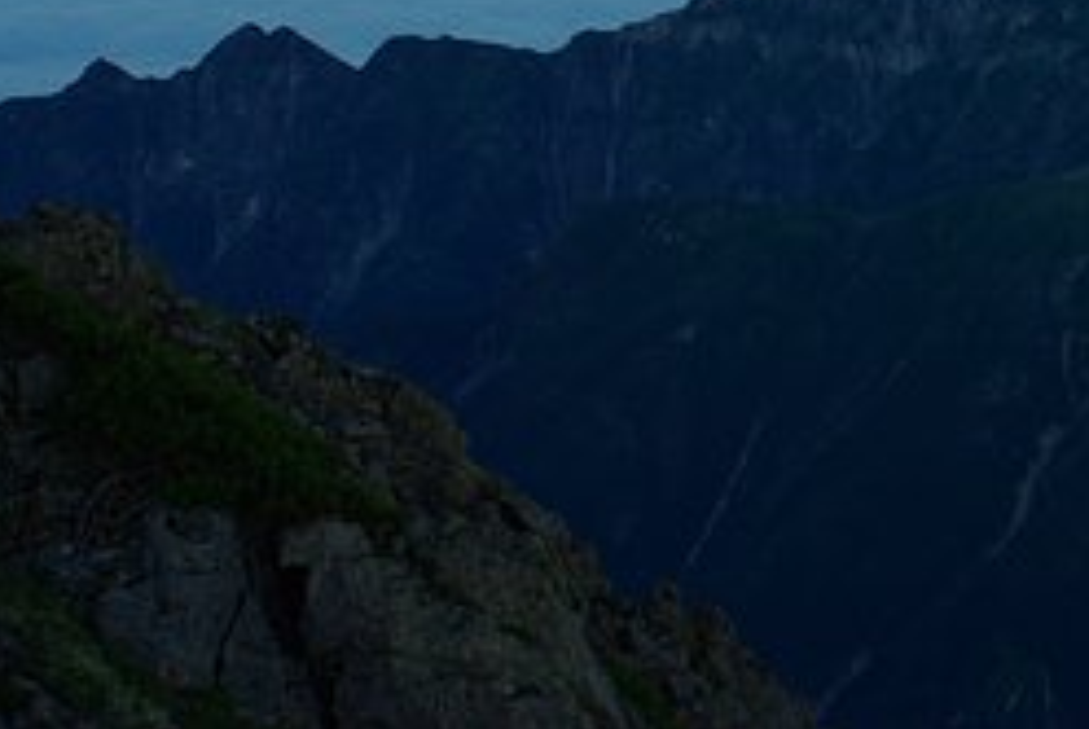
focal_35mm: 155
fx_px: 4694
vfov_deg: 8.8
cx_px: 1028
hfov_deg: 13.1
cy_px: -11
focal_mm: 50
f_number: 4
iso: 100
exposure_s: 1/90
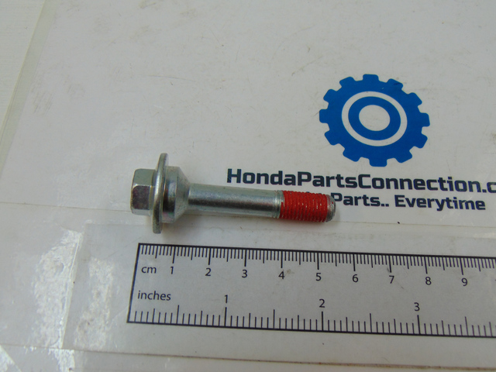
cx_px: 248
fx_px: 473
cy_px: 186
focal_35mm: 33
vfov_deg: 42.9
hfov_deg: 55.4
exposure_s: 1/50
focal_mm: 5.8
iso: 80
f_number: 3.2
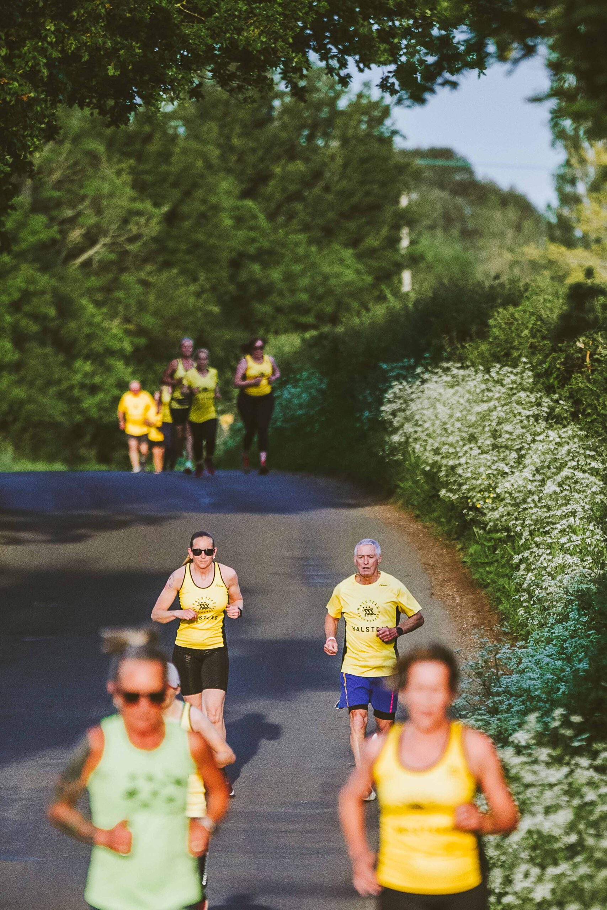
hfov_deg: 4.6
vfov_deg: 6.9
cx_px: 304
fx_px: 7586
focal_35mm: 300
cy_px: 455
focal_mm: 200
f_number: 2.8
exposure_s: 1/5000
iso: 500
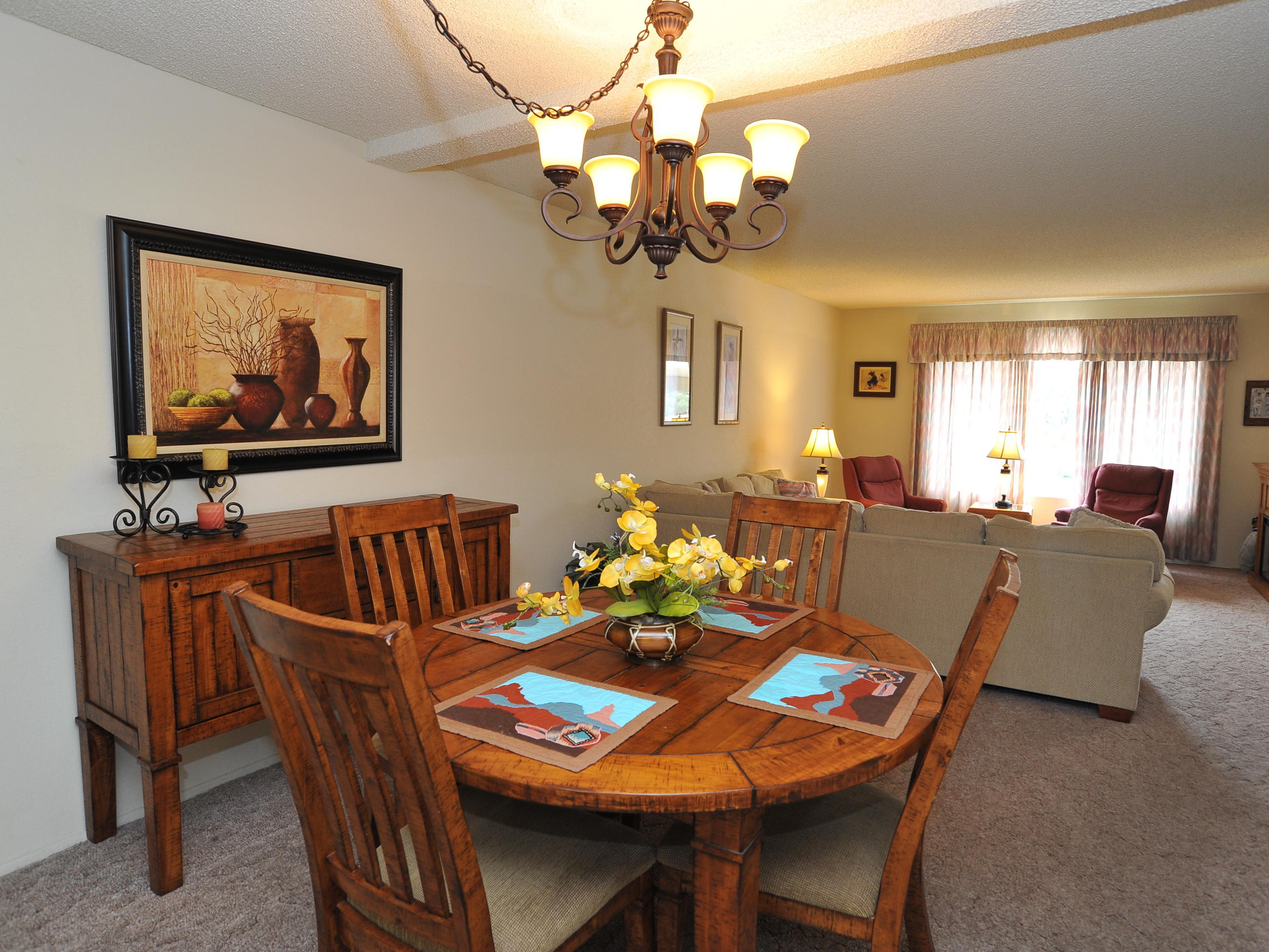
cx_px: 658
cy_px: 476
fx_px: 733
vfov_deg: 66.0
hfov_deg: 81.7
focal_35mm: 20
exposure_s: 1/30
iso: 1000
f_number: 6.3
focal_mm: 18
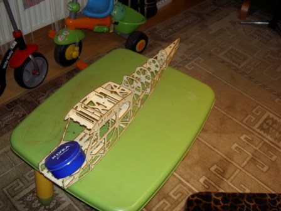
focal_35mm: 39
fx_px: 317
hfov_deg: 47.9
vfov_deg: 36.8
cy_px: 106
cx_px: 140
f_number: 2.8
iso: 200
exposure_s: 1/60
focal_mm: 8
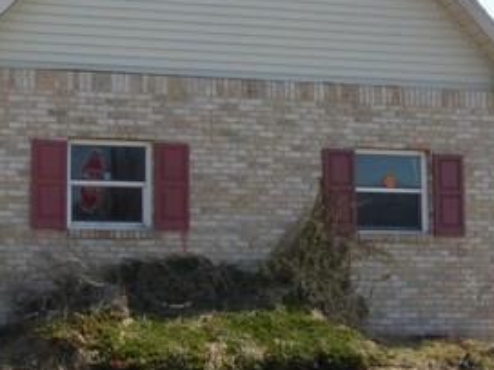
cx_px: -5
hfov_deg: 27.6
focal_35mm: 66
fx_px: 942
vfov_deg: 22.2
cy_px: 165
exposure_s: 1/2000
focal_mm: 5.04
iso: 400
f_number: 4.5
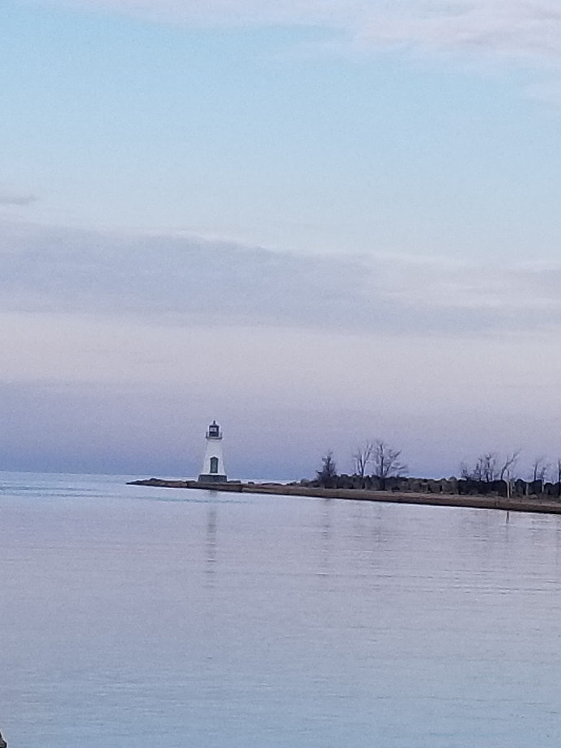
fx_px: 972
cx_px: 468
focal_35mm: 45
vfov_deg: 41.7
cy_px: 473
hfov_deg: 31.2
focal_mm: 4.25
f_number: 1.7
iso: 50
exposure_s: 1/1894
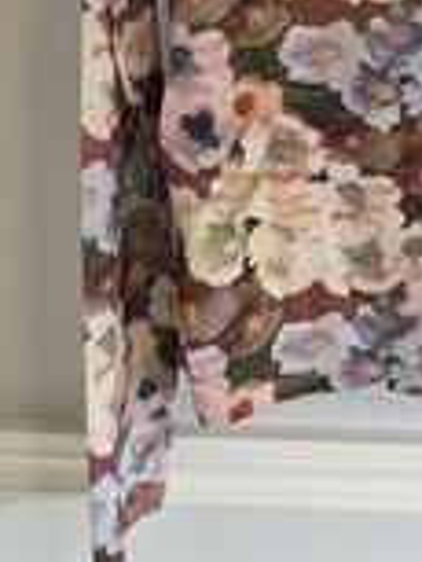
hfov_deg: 24.5
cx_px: 424
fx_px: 925
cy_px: -73
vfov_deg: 29.9
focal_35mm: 57
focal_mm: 5.4
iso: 160
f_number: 1.8
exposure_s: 1/120
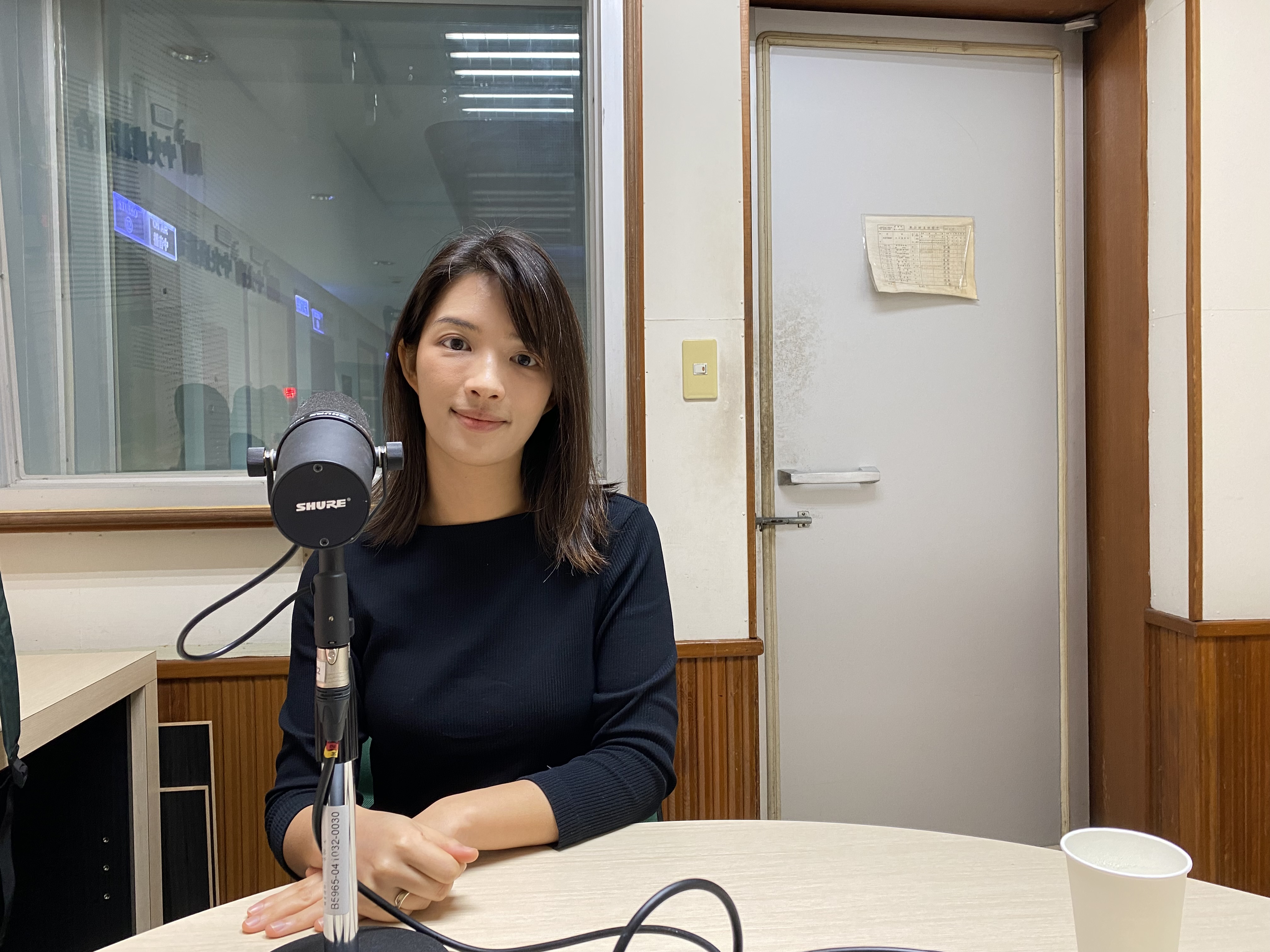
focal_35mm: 26
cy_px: 476
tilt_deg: -2.9
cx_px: 635
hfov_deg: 67.3
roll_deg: +1.3
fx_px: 954
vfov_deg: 53.1
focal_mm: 4.25
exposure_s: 1/60
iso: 160
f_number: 1.8
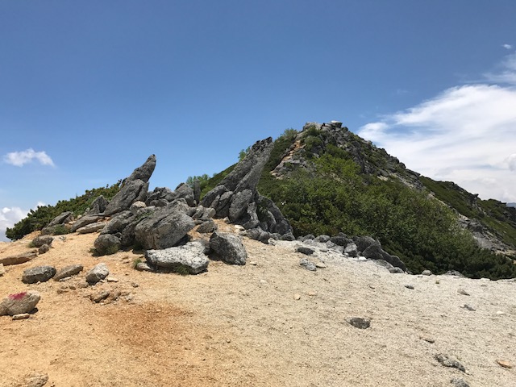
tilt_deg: +3.3
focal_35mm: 28
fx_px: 417
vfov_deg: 49.7
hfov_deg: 63.4
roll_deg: -0.4
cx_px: 258
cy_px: 194
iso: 20
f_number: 1.8
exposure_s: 1/4367
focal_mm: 3.99
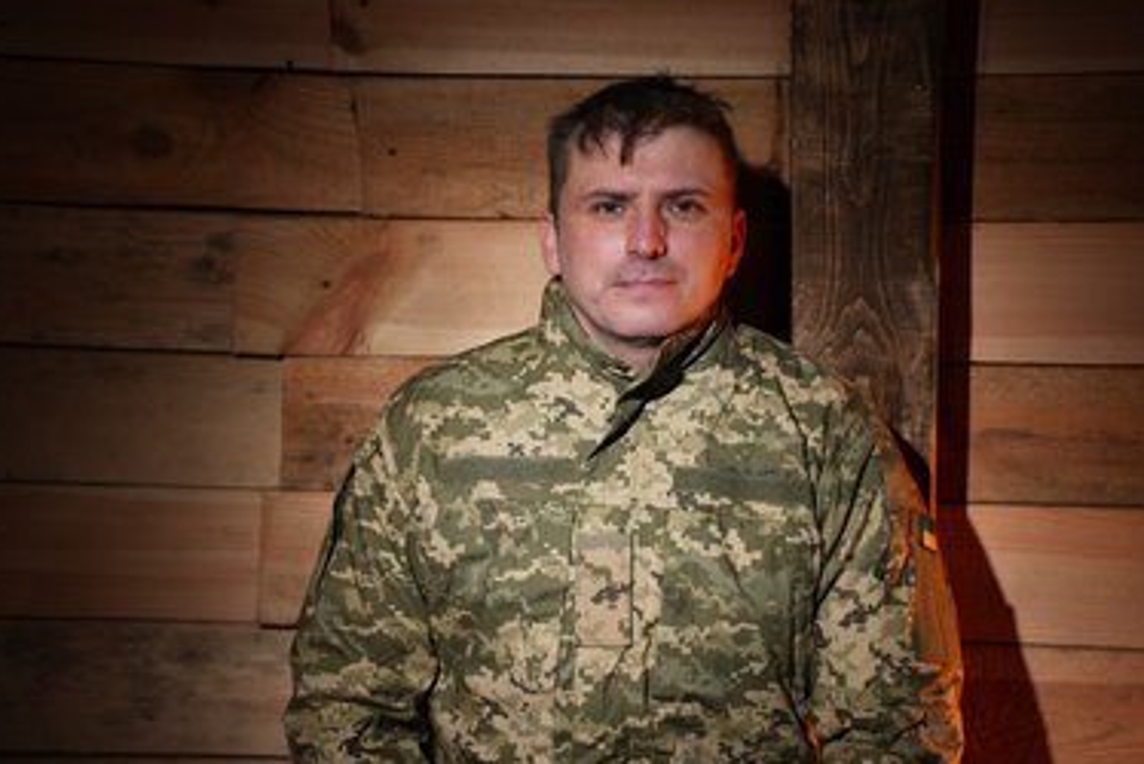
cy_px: 371
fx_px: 2449
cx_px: 593
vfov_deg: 17.7
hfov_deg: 26.3
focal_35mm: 77
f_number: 3.2
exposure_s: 1/100
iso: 1250
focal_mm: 72
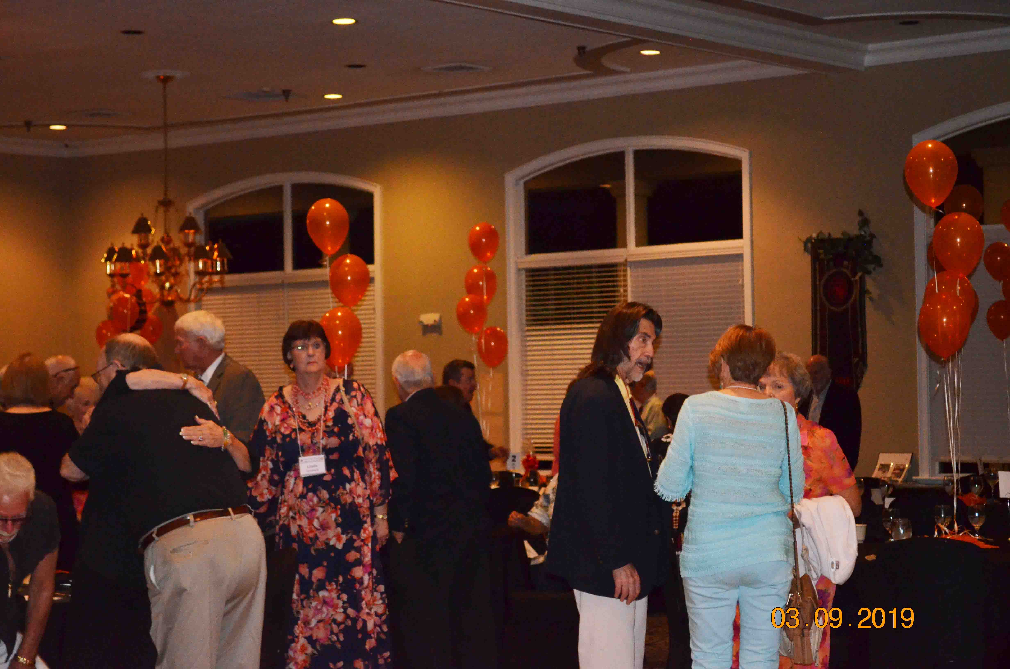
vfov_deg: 16.5
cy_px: 334
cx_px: 505
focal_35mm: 82
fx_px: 2310
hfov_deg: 24.7
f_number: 5.6
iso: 3200
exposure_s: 1/60
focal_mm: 55
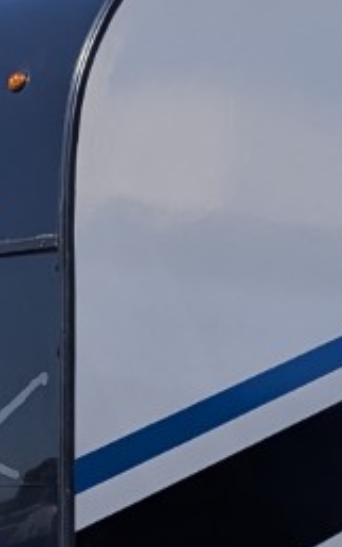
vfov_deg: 14.5
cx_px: 35
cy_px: 702
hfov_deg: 9.5
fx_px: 2055
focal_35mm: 138
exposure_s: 1/3333
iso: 49
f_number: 1.85
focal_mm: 6.81
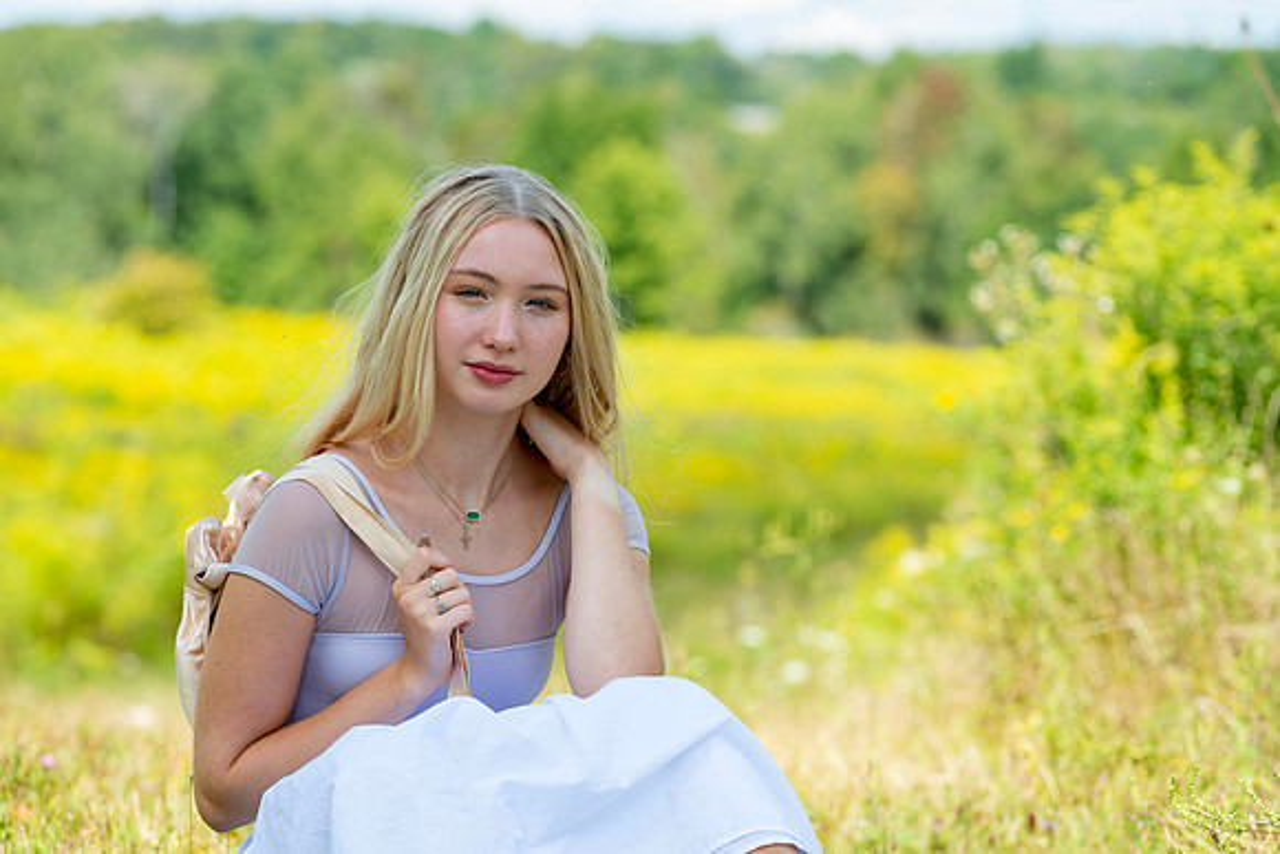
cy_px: 427
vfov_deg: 9.5
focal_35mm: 145
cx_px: 640
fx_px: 5157
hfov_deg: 14.2
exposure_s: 1/320
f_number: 6.3
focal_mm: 145
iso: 160
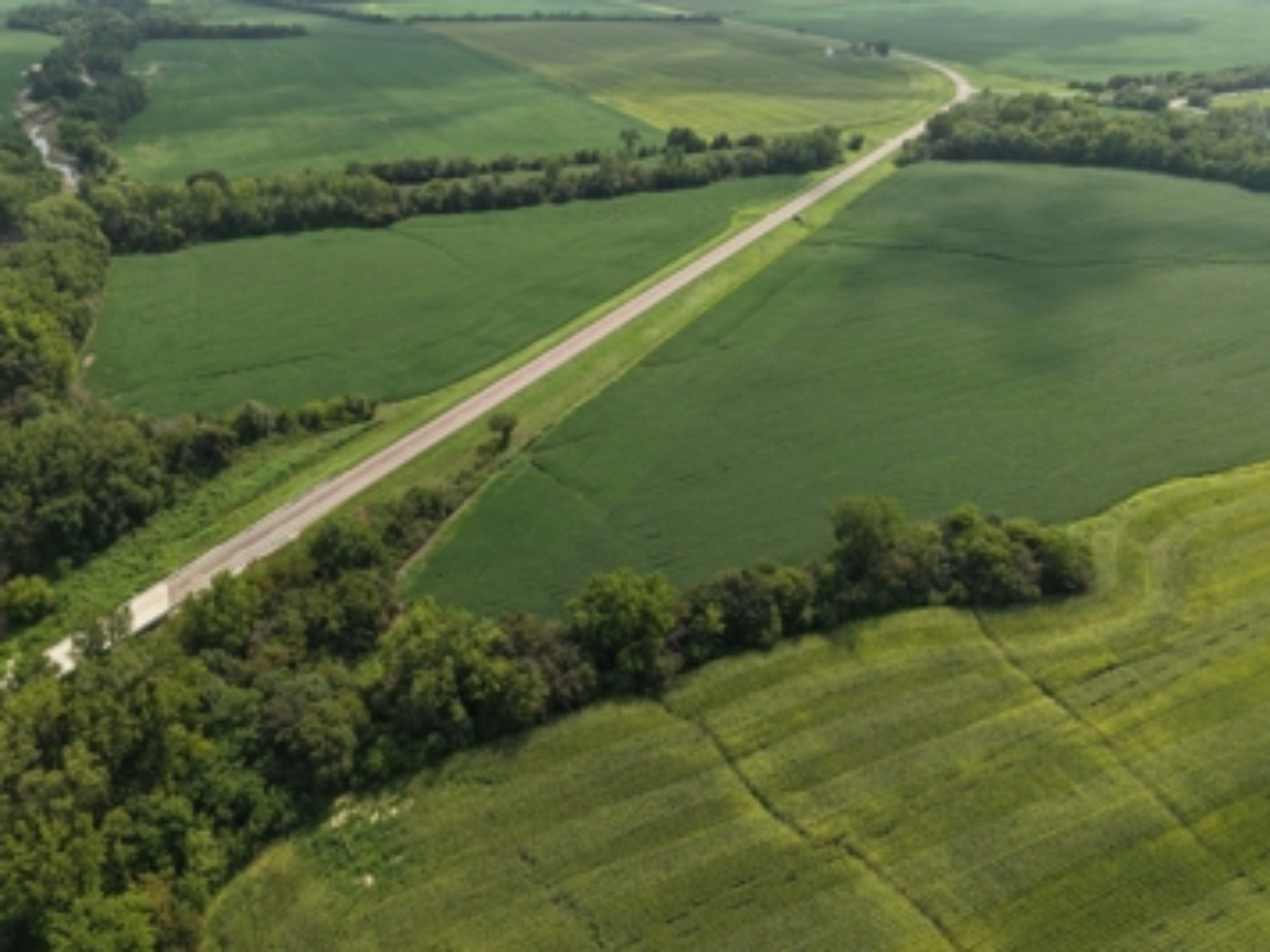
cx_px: 599
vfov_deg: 51.3
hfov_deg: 65.3
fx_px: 991
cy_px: 435
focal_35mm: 27
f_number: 1.8
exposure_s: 1/320
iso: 110
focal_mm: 8.67
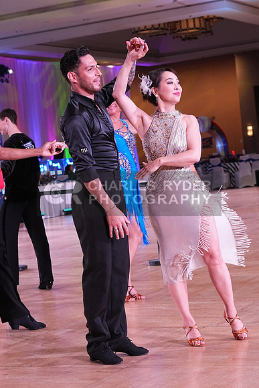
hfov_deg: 15.7
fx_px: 938
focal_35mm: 87
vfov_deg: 23.4
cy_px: 194
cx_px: 130
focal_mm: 58
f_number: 5
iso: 3200
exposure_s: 1/400
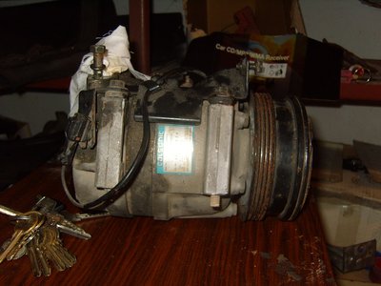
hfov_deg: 52.6
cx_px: 190
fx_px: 385
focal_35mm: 35
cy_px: 143
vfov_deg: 40.7
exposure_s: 1/30
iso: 100
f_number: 2.8
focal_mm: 7.4
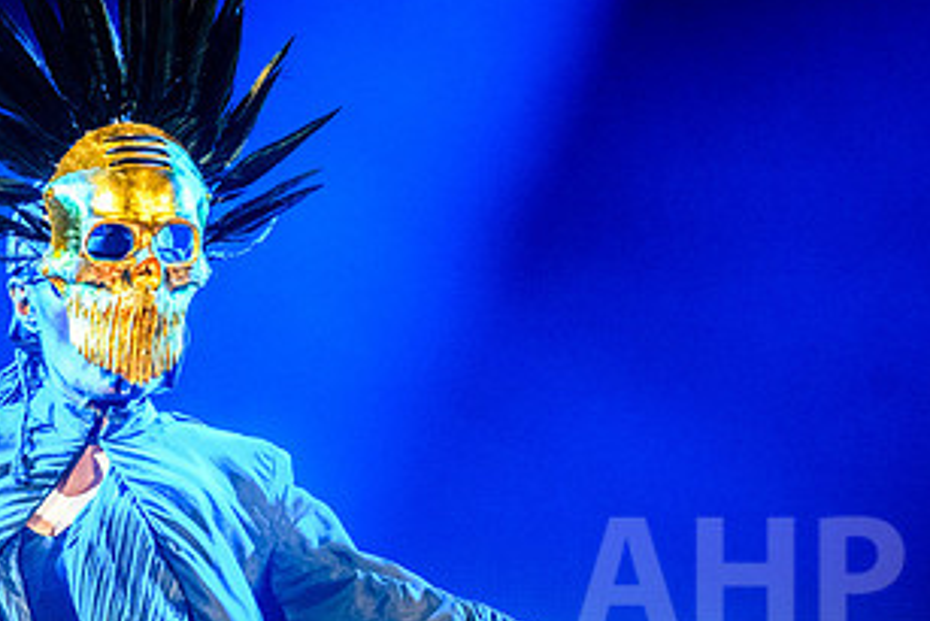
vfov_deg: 3.6
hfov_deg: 5.4
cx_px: 167
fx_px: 9769
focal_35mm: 378
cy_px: 250
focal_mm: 200
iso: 3200
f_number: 3.5
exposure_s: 1/1000
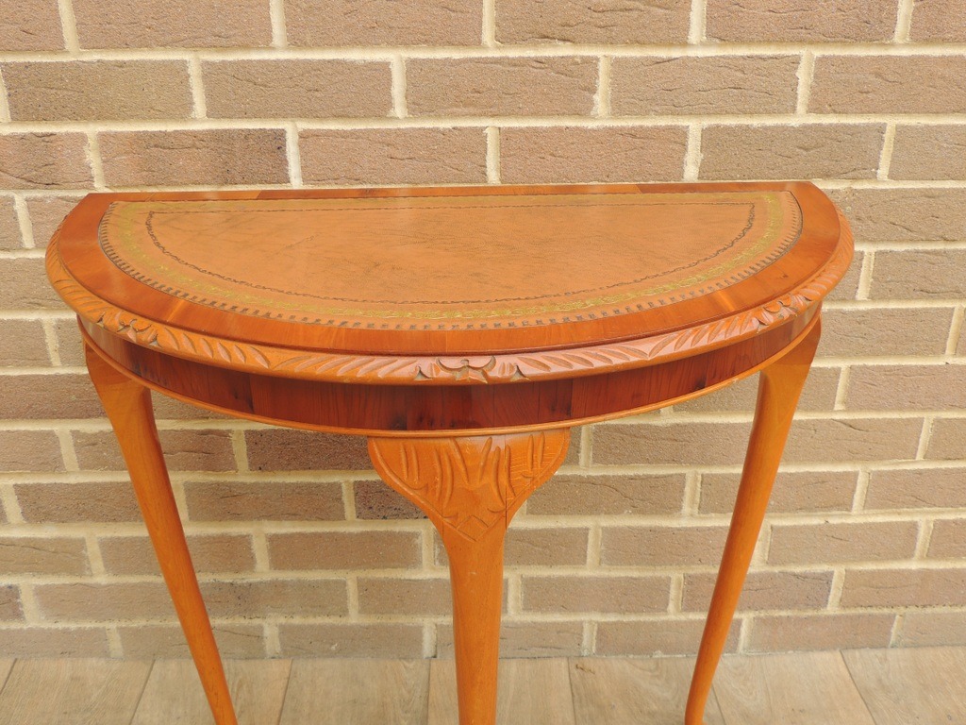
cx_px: 483
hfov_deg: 55.4
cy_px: 362
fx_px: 921
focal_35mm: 33
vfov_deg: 42.9
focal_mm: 5.8
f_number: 3.2
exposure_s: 1/200
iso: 100
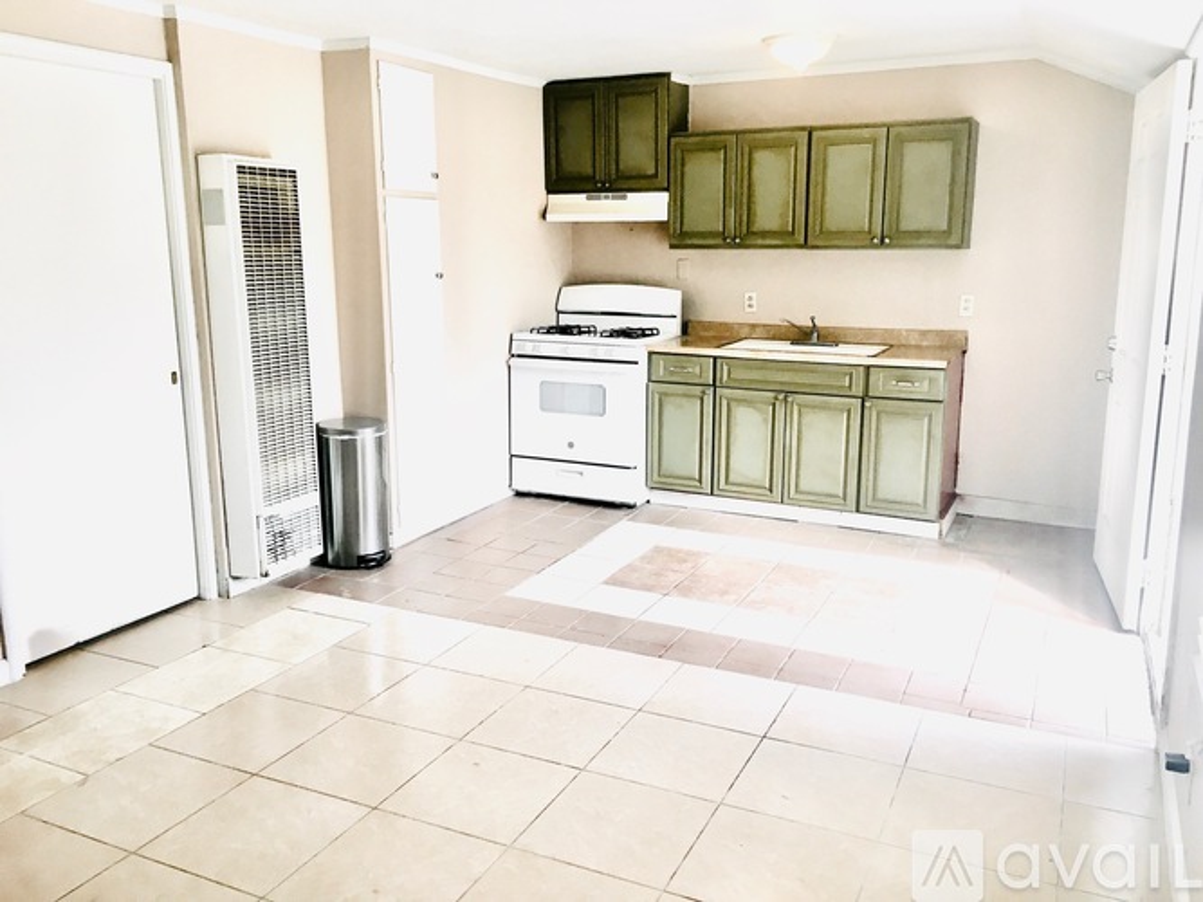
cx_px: 602
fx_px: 1008
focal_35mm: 29
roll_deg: -0.1
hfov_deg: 61.7
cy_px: 451
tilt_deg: -11.1
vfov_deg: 48.2
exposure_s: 1/40
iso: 25
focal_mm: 4.15
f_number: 2.2
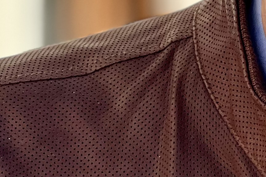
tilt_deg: -4.3
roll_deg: -3.0
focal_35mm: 373
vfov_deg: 3.7
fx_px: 2755
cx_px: 421
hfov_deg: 5.5
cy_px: 4
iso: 25
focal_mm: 9
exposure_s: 1/189
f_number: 2.8
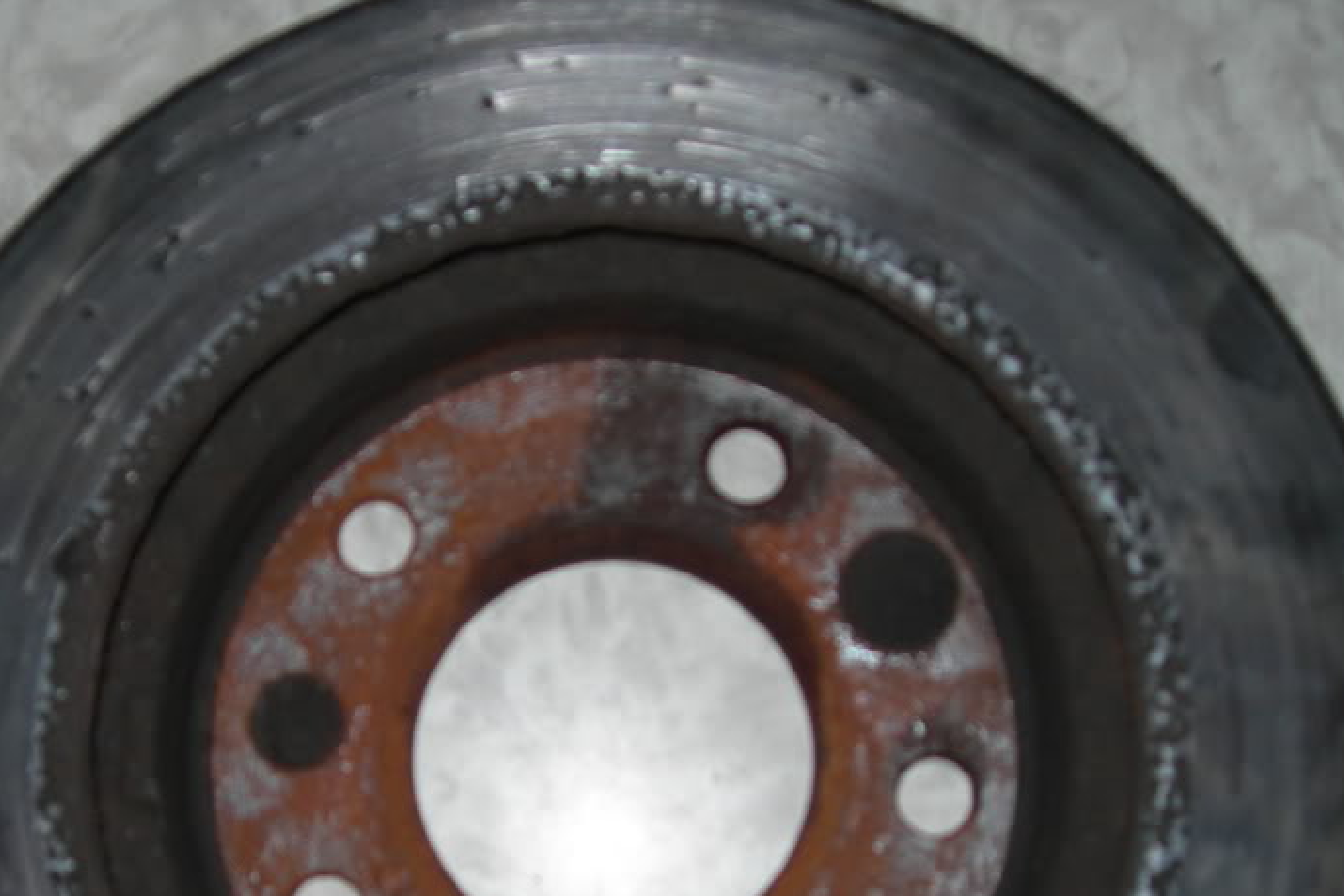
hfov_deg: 33.9
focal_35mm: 59
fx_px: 2202
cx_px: 558
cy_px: 731
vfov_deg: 22.6
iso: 50
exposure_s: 1/60.1
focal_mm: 7.8
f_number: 2.8
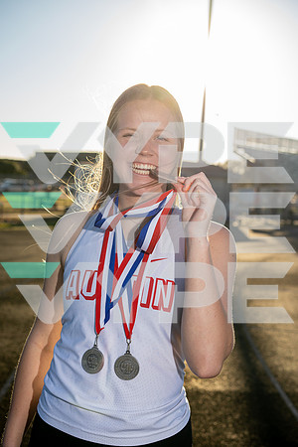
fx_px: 683
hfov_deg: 24.6
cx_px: 149
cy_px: 224
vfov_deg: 36.2
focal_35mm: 55
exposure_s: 1/250
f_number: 5
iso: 50
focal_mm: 55
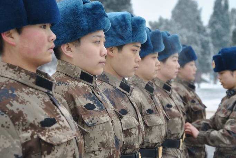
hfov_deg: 16.6
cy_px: 85
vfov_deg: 11.2
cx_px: 133
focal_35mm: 123
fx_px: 807
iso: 100
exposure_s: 1/30
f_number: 5.3
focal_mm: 70
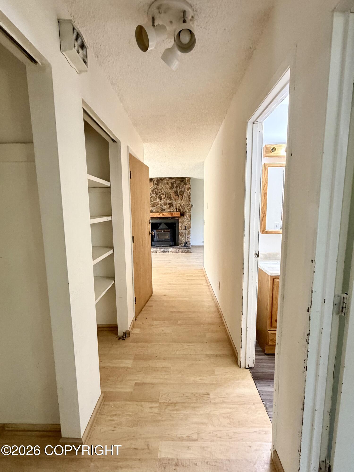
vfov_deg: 102.1
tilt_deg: -7.9
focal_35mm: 14
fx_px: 191
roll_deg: -0.1
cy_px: 236
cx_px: 177
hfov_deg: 85.6
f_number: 2.2
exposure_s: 1/60
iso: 400
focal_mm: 2.22
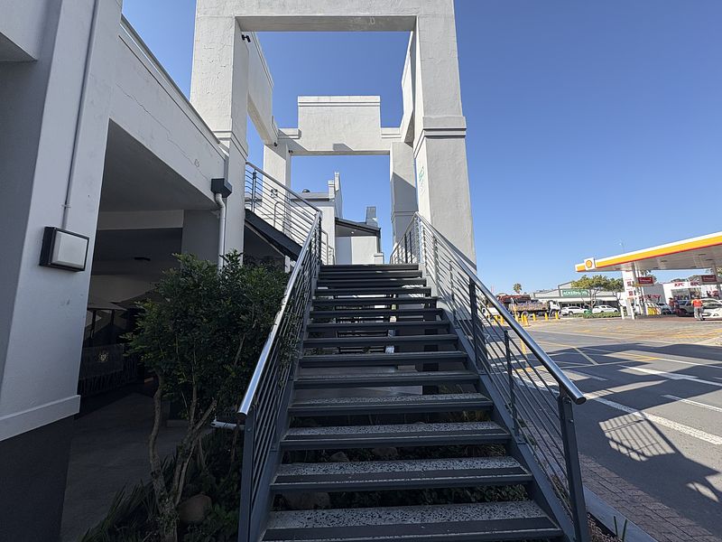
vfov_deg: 85.7
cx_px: 361
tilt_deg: +9.0
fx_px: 292
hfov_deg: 102.1
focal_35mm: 14
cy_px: 271
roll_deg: +2.3
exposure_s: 1/910
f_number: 2.2
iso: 40
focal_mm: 2.22
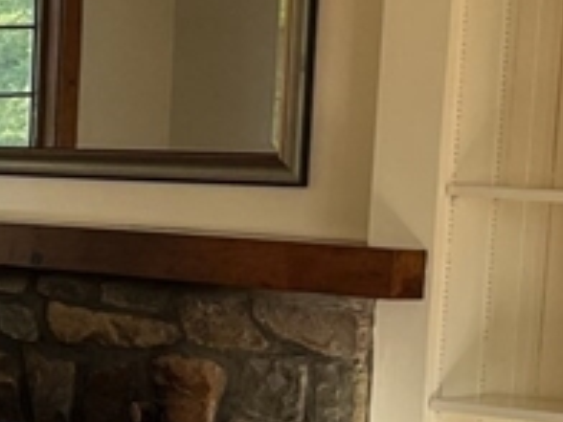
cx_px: -402
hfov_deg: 13.3
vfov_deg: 10.8
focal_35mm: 136
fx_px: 2212
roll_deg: -1.7
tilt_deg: -7.3
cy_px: 385
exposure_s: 1/121
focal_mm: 5.1
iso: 80
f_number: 1.6
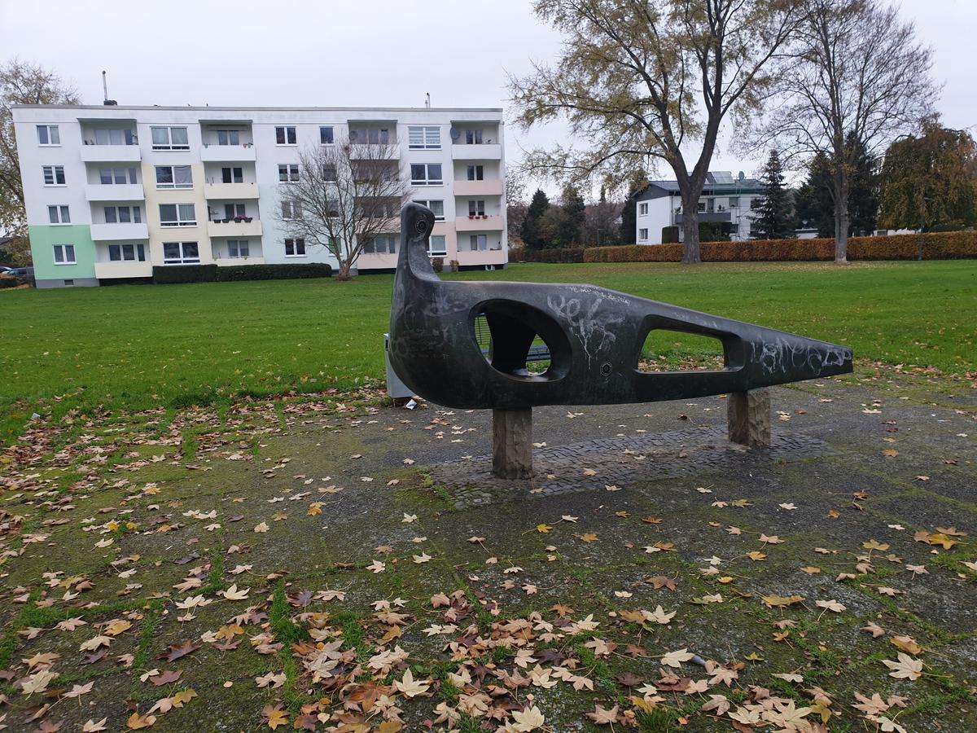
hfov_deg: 67.3
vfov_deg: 53.1
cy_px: 366
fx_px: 734
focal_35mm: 26
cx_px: 488
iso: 50
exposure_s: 1/50
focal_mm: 4.3
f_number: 2.4
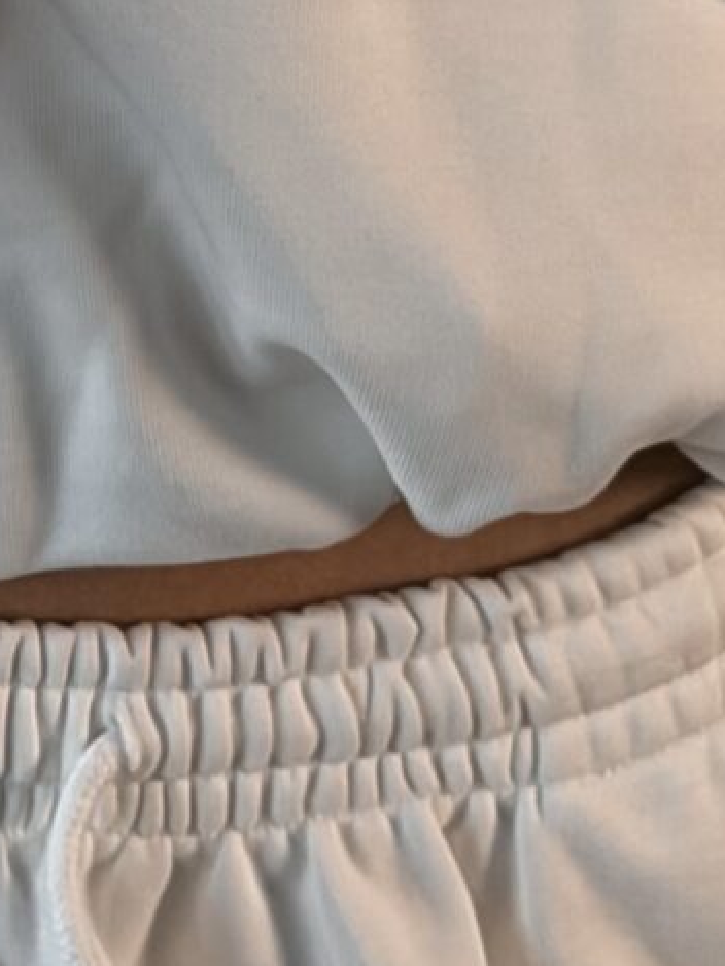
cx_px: 109
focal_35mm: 262
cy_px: -336
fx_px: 7313
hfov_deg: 5.7
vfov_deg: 7.5
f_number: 1.8
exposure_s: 1/180
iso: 50
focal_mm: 6.76
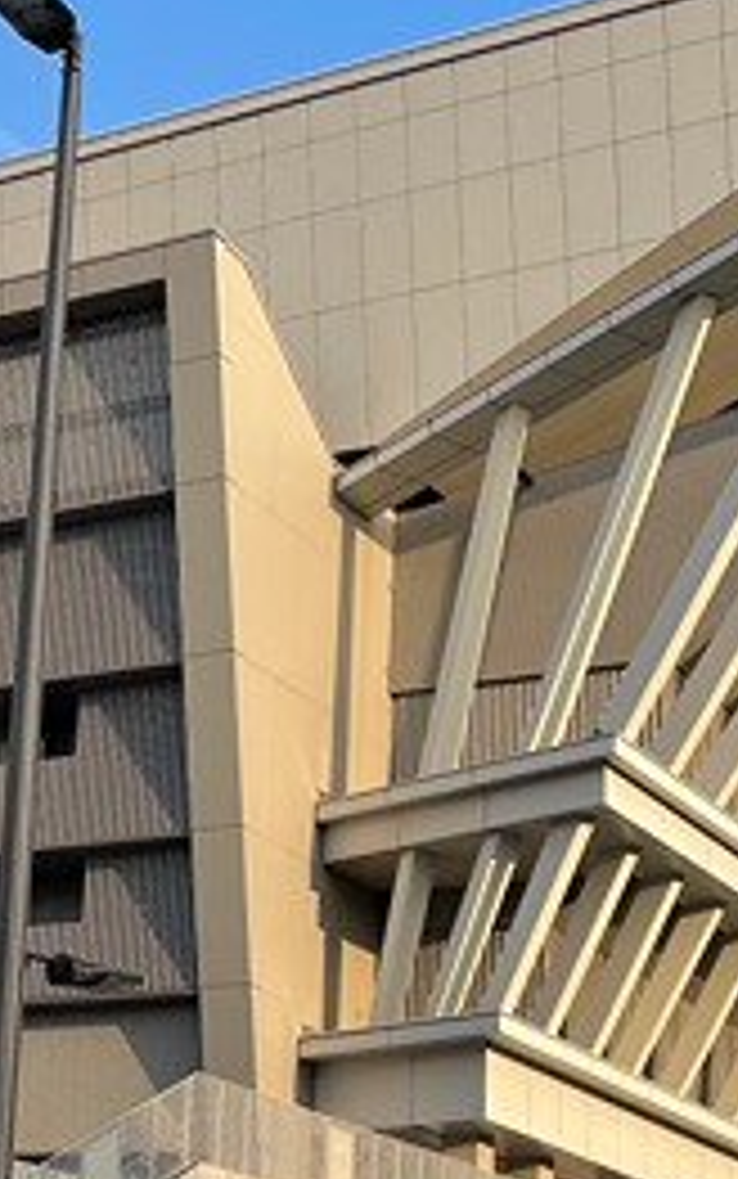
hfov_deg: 15.2
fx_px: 2700
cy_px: 896
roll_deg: -2.4
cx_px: -45
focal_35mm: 84
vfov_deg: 24.3
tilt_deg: +15.2
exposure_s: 1/1261
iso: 32
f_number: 1.6
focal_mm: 4.2
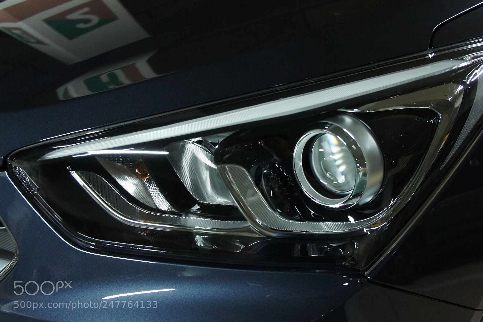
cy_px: 163
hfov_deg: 60.3
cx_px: 244
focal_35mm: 31
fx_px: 416
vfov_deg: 42.3
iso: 1600
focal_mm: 20
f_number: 4
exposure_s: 1/15
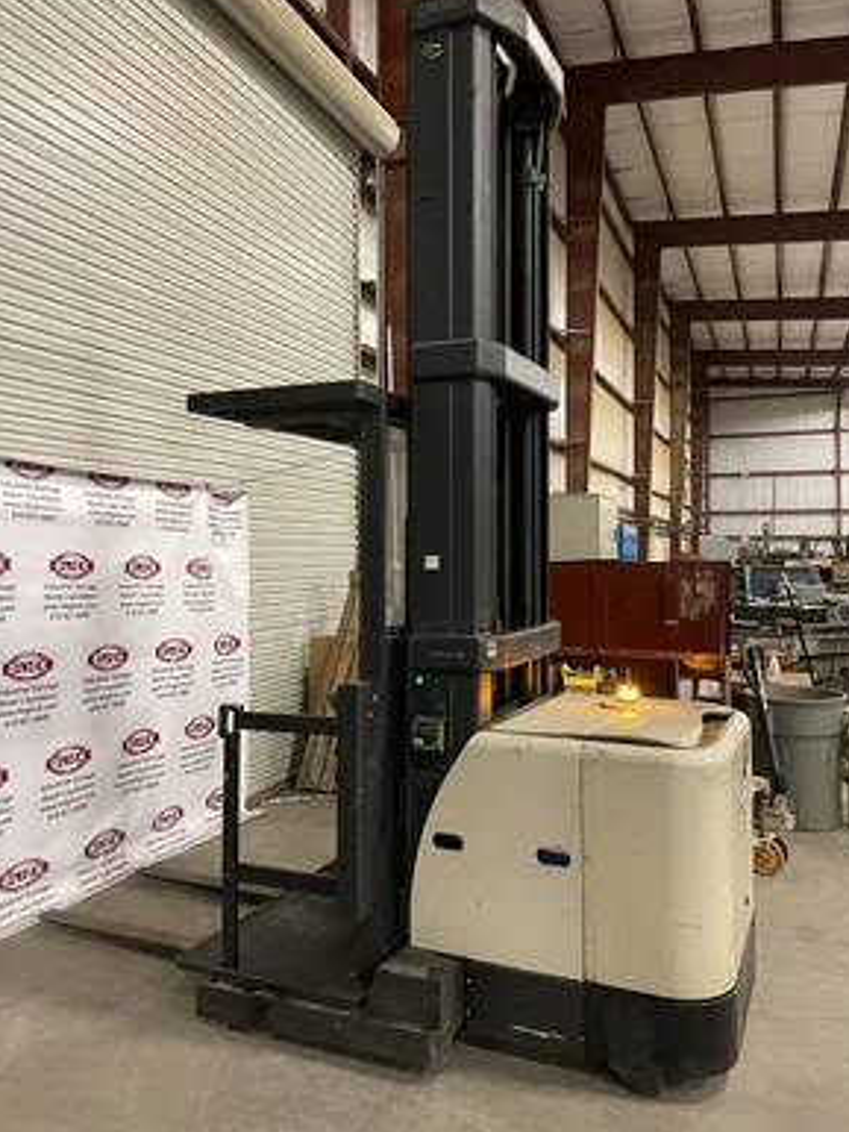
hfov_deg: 51.4
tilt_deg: +1.1
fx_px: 882
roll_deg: +0.5
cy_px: 550
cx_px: 438
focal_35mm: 27
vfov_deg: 65.3
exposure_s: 1/60
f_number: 1.6
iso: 500
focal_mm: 4.2
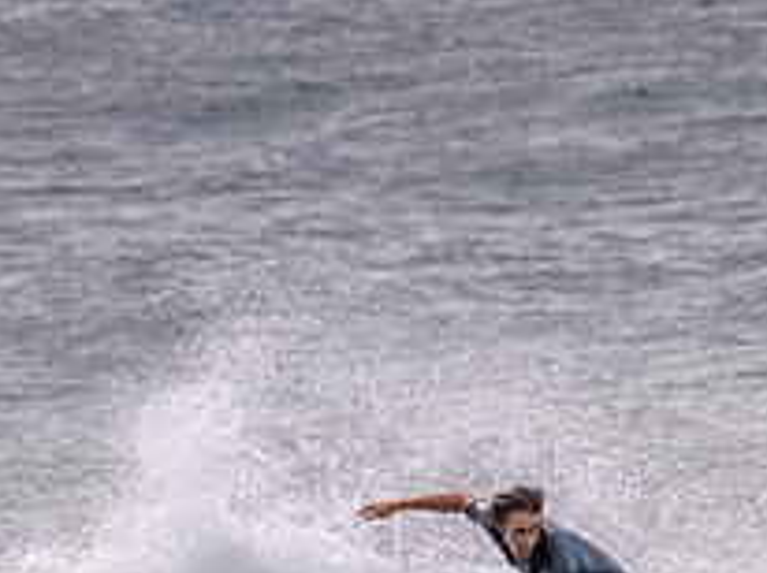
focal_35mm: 2167
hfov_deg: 0.9
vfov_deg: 0.7
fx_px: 47959
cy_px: 653
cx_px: 596
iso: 1000
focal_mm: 800
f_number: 11
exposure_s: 1/2000
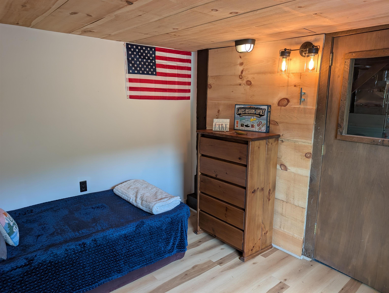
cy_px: 146
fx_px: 270
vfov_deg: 56.9
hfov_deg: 71.5
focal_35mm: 24
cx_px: 194
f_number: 1.68
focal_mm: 6.9
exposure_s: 1/60
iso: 35
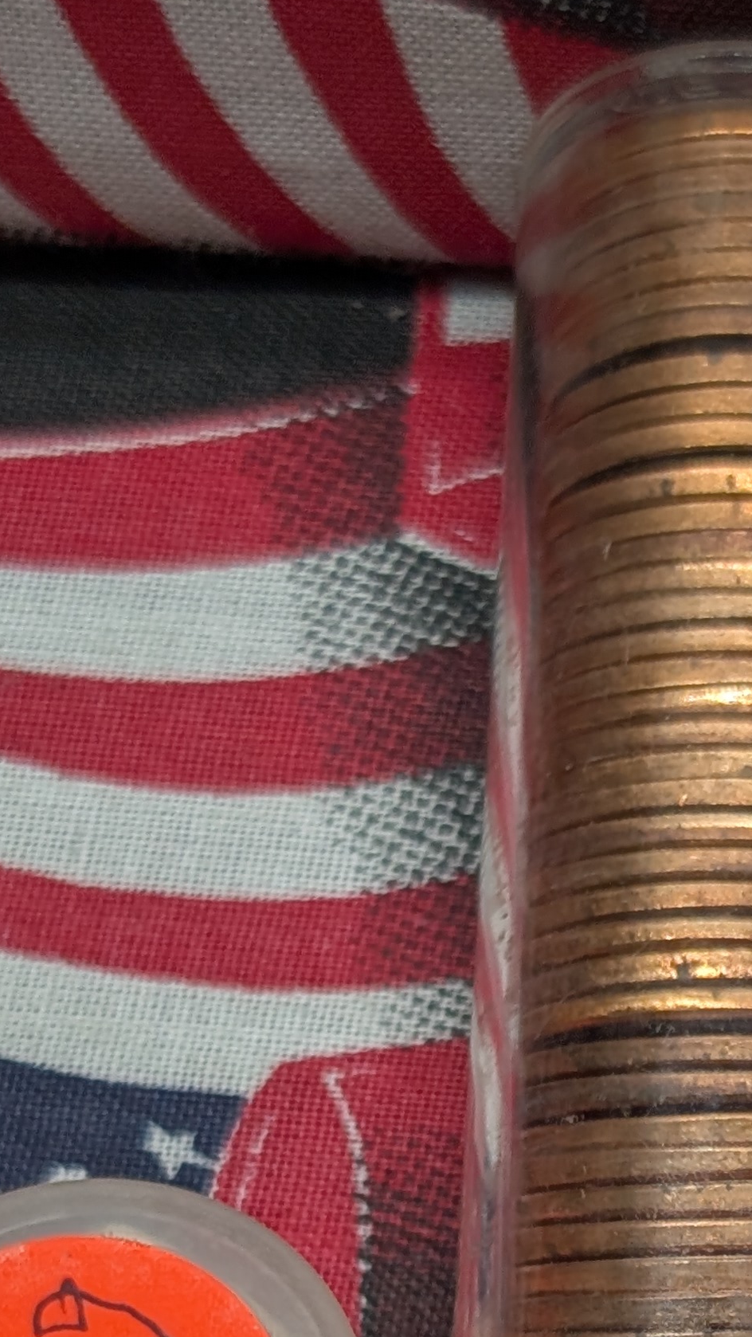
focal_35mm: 130
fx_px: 4608
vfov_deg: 15.9
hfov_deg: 9.2
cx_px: 863
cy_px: 1620
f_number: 1.68
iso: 21
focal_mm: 6.9
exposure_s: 1/72.6
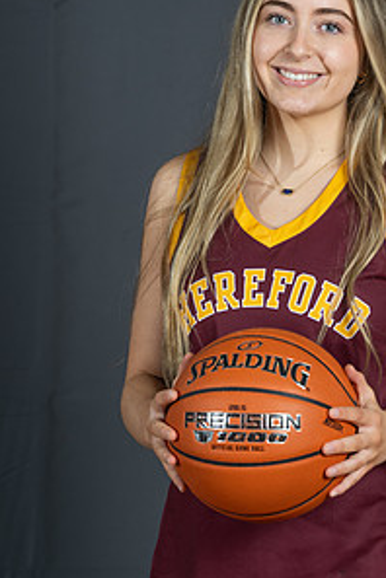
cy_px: 307
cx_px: 259
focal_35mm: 235
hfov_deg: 5.8
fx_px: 3779
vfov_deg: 8.8
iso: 200
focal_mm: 155
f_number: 6.3
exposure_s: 1/200
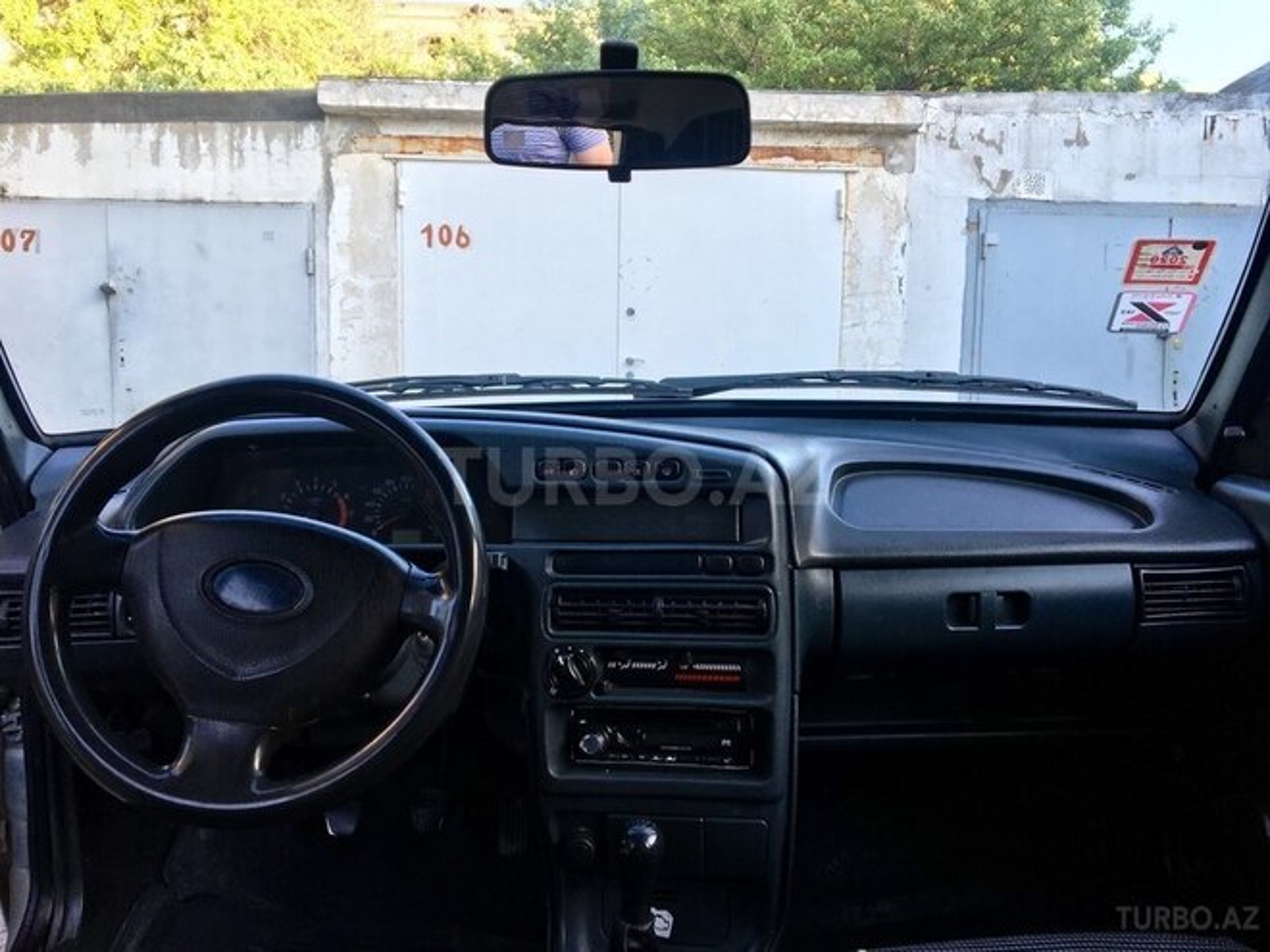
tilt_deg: -4.9
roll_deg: -1.4
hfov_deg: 61.7
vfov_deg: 48.2
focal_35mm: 29
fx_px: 1064
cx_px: 635
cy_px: 476
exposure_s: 1/100
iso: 25
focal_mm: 4.15
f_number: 2.2
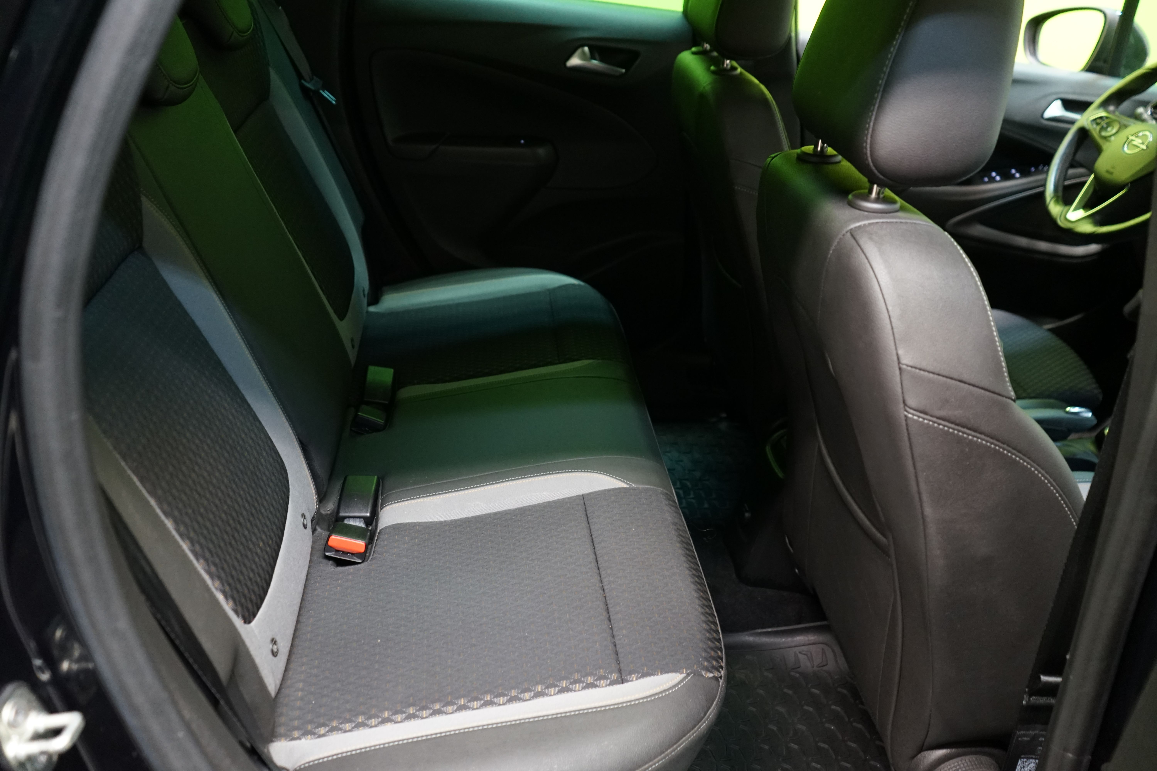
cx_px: 578
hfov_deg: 65.5
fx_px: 900
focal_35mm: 28
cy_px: 386
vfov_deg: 46.4
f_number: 3.5
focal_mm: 28
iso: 2000
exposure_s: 1/30
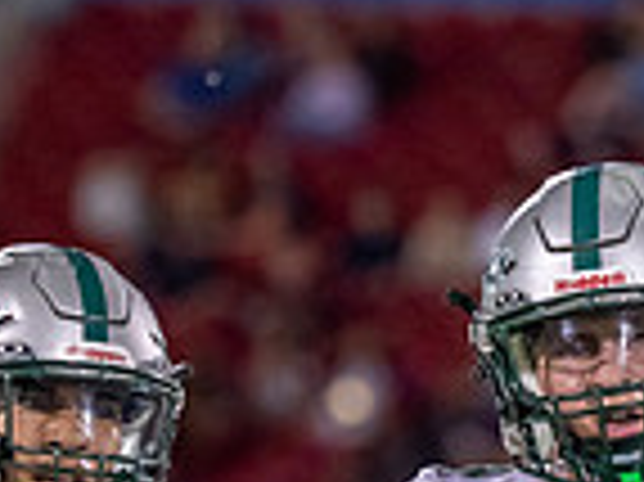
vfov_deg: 1.9
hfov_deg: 2.5
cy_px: 581
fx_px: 14722
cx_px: 619
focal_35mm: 792
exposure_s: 1/1600
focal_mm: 144
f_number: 2.8
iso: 2000
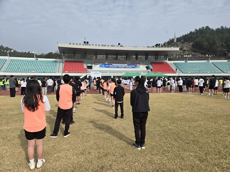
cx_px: 115
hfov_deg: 73.9
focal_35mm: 23
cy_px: 86
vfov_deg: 58.9
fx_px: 153
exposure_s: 1/2921
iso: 40
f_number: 1.8
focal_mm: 5.4
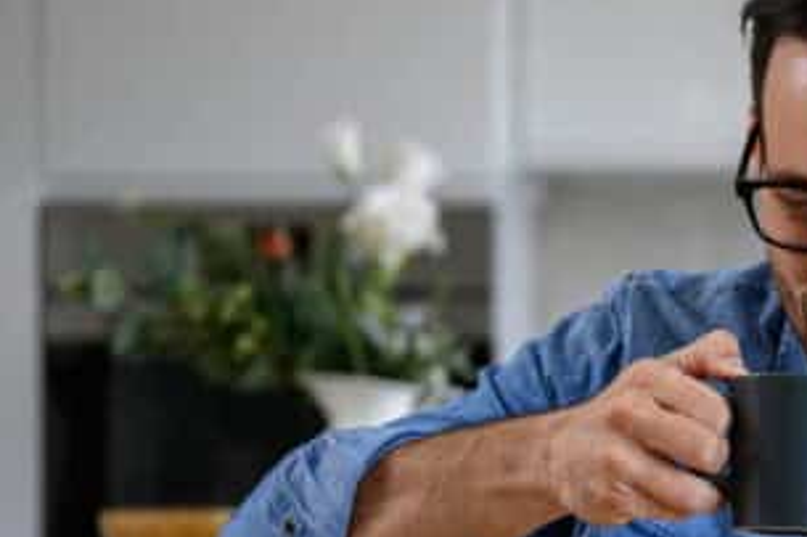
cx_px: 886
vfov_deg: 8.1
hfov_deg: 12.0
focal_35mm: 168
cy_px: 578
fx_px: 3764
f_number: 2
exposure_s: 1/160
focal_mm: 50
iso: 250
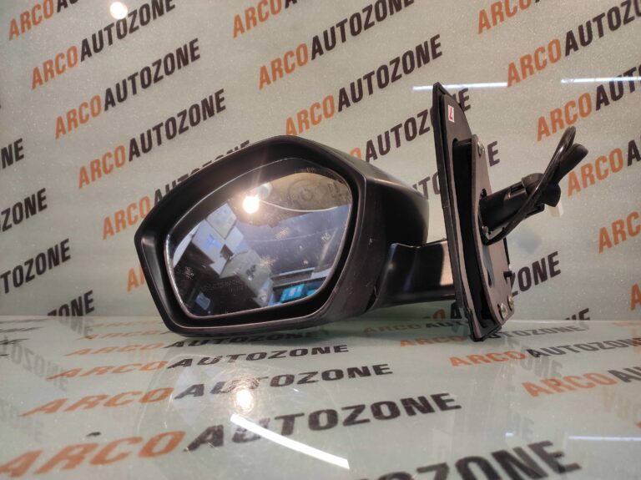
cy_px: 240
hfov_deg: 91.1
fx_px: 315
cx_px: 320
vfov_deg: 74.7
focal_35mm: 17
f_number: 1.79
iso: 94
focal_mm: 4.74
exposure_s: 1/33
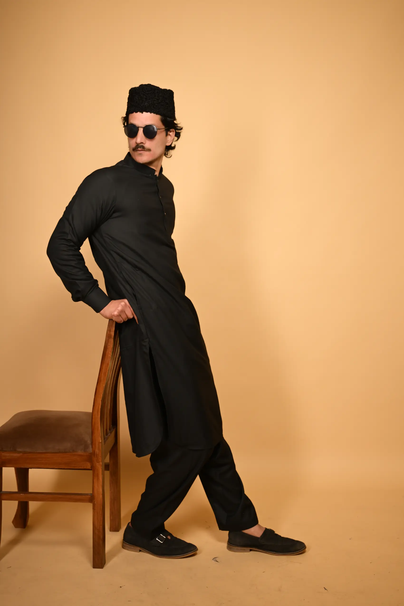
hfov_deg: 29.9
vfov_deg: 43.6
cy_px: 303
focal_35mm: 45
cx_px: 202
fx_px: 757
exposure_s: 1/200
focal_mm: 45
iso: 160
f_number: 6.3
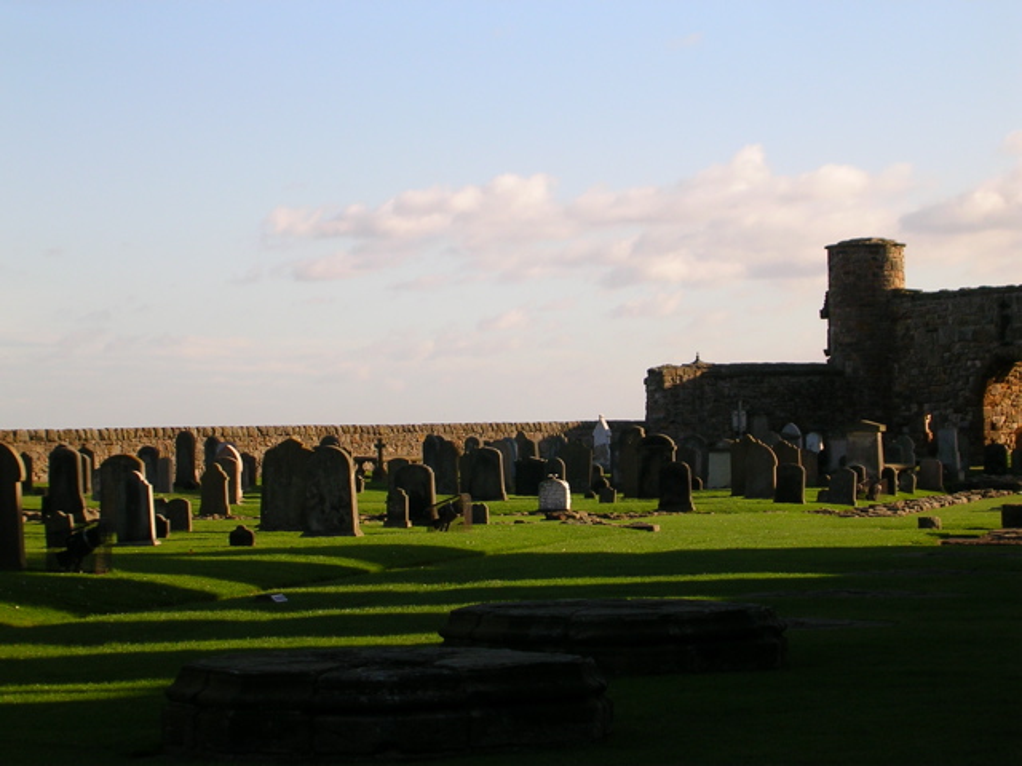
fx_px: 3395
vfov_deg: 12.9
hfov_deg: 17.1
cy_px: 383
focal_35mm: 115
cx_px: 511
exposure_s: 1/260
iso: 50
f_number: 4.9
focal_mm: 17.4
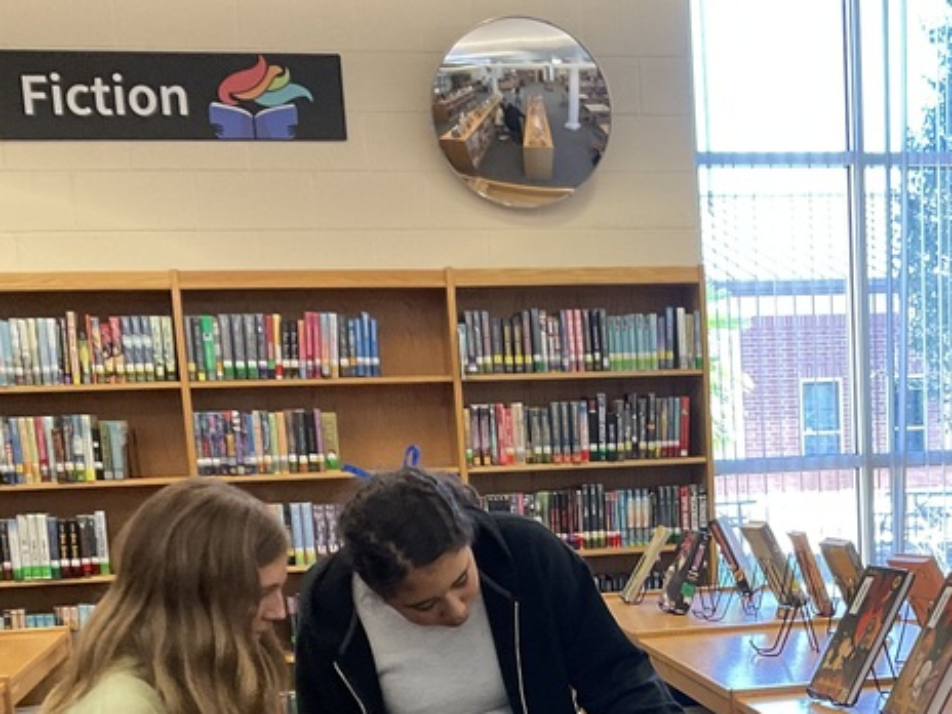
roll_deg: +2.1
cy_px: 771
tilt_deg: -10.6
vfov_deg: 21.8
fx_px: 1760
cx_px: 771
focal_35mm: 64
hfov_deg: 29.5
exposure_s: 1/60
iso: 125
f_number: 1.8
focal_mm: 3
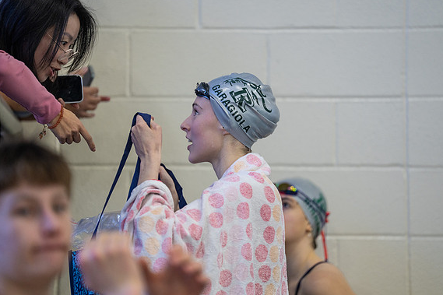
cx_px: 223
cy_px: 148
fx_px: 2509
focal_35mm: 204
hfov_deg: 10.1
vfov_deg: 6.7
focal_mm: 200
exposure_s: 1/320
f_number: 2.8
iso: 1250
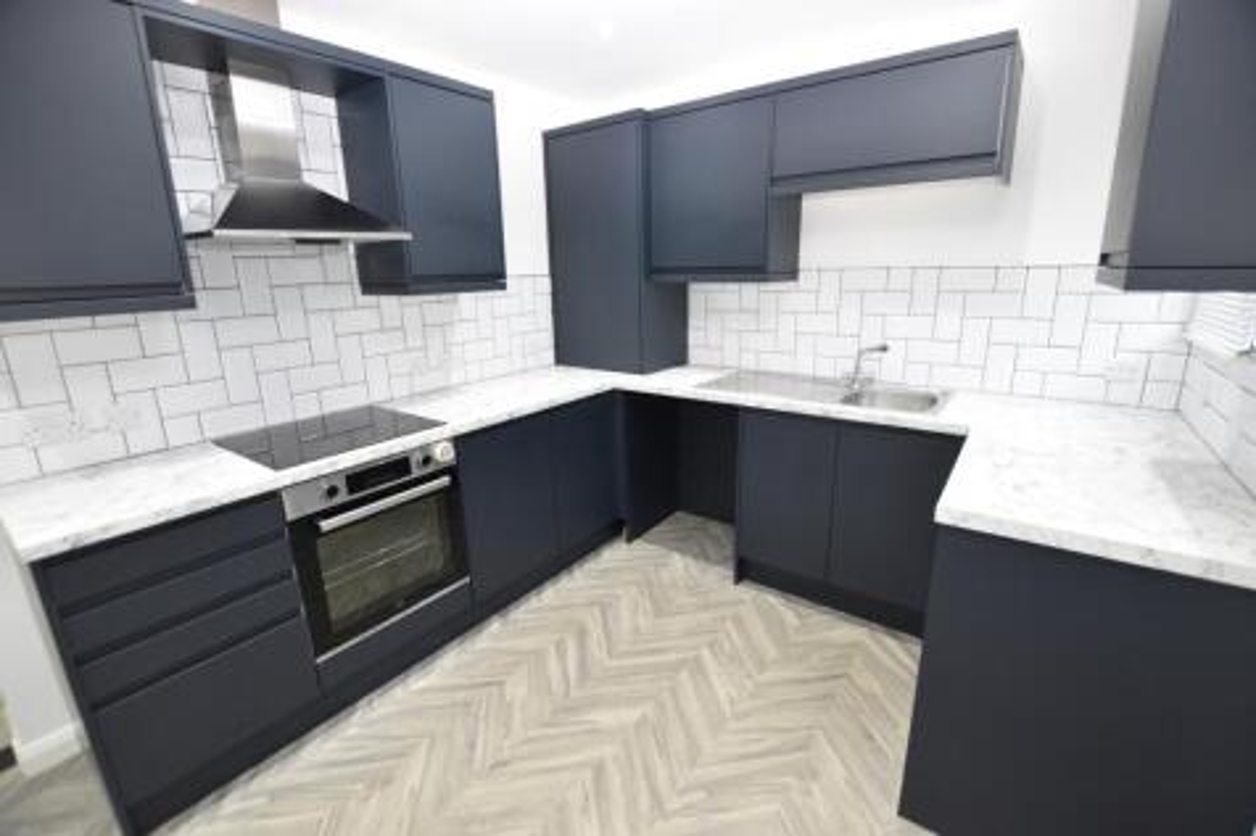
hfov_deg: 100.4
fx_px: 523
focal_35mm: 15
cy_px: 418
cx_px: 628
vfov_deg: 77.3
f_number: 4
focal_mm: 10
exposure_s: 1/60
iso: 800
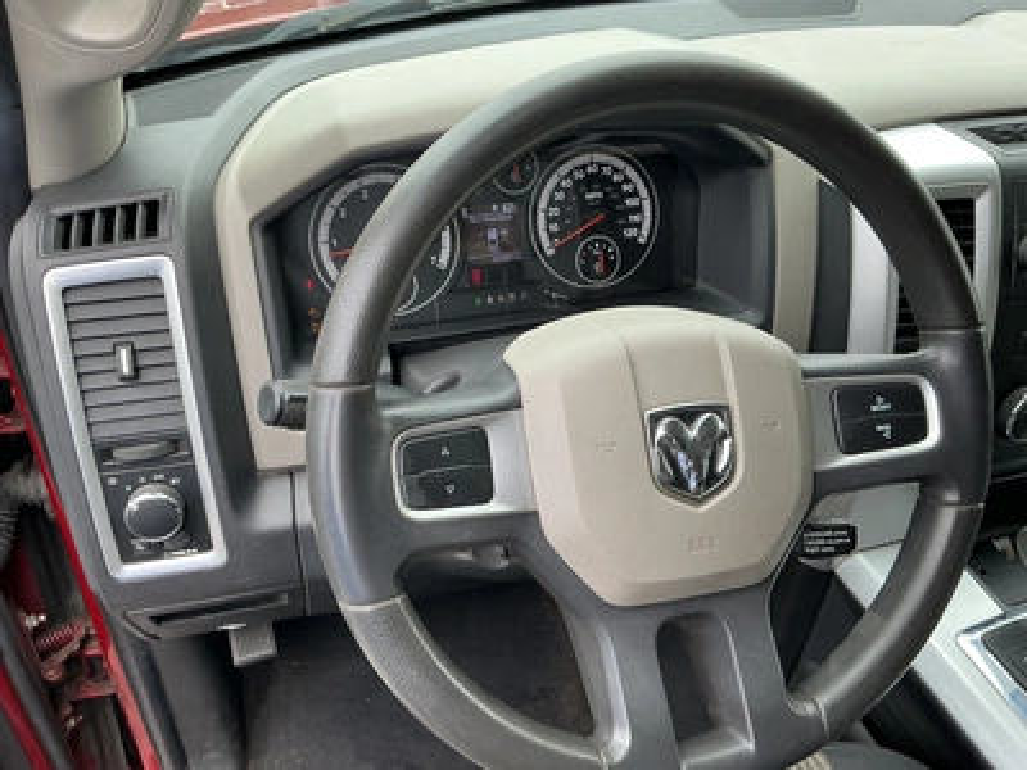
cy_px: 385
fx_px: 831
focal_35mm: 28
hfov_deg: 63.4
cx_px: 514
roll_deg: -2.7
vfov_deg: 49.7
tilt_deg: -37.2
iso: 32
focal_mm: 3
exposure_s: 1/122
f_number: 1.8
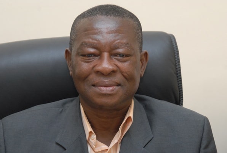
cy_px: 76
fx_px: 929
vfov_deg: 9.4
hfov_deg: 13.9
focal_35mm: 147
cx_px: 114
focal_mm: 98
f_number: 5.3
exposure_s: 1/200
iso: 500
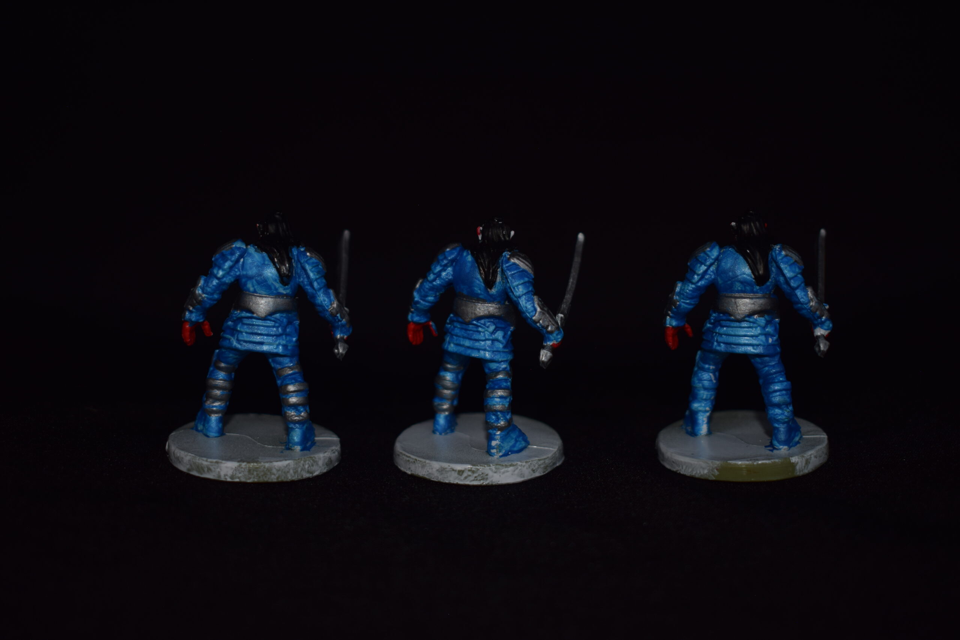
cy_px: 320
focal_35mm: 52
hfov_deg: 37.8
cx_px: 480
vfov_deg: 25.8
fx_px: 1400
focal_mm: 35
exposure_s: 1/30
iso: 100
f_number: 4.5
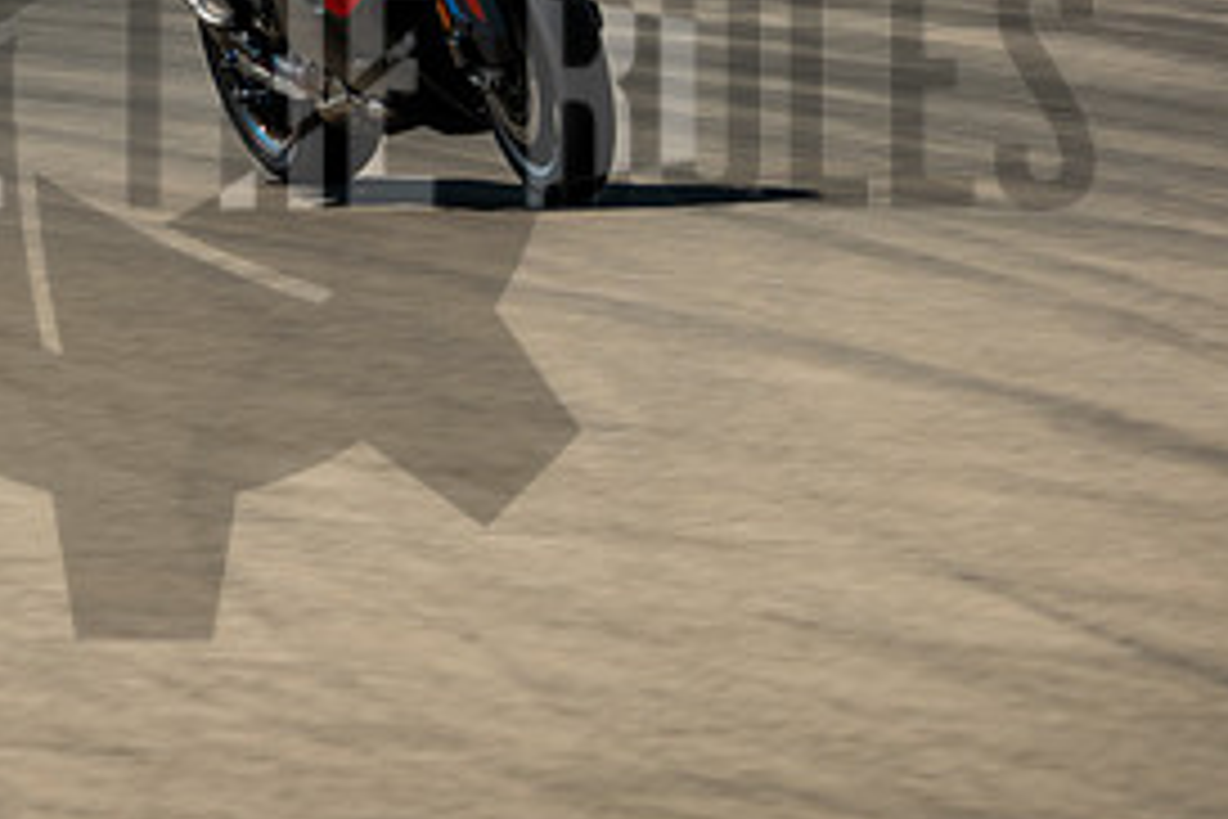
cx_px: 144
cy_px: 92
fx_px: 30391
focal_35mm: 891
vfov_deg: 1.5
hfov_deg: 2.3
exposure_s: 1/250
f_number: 7.1
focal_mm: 280
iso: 160
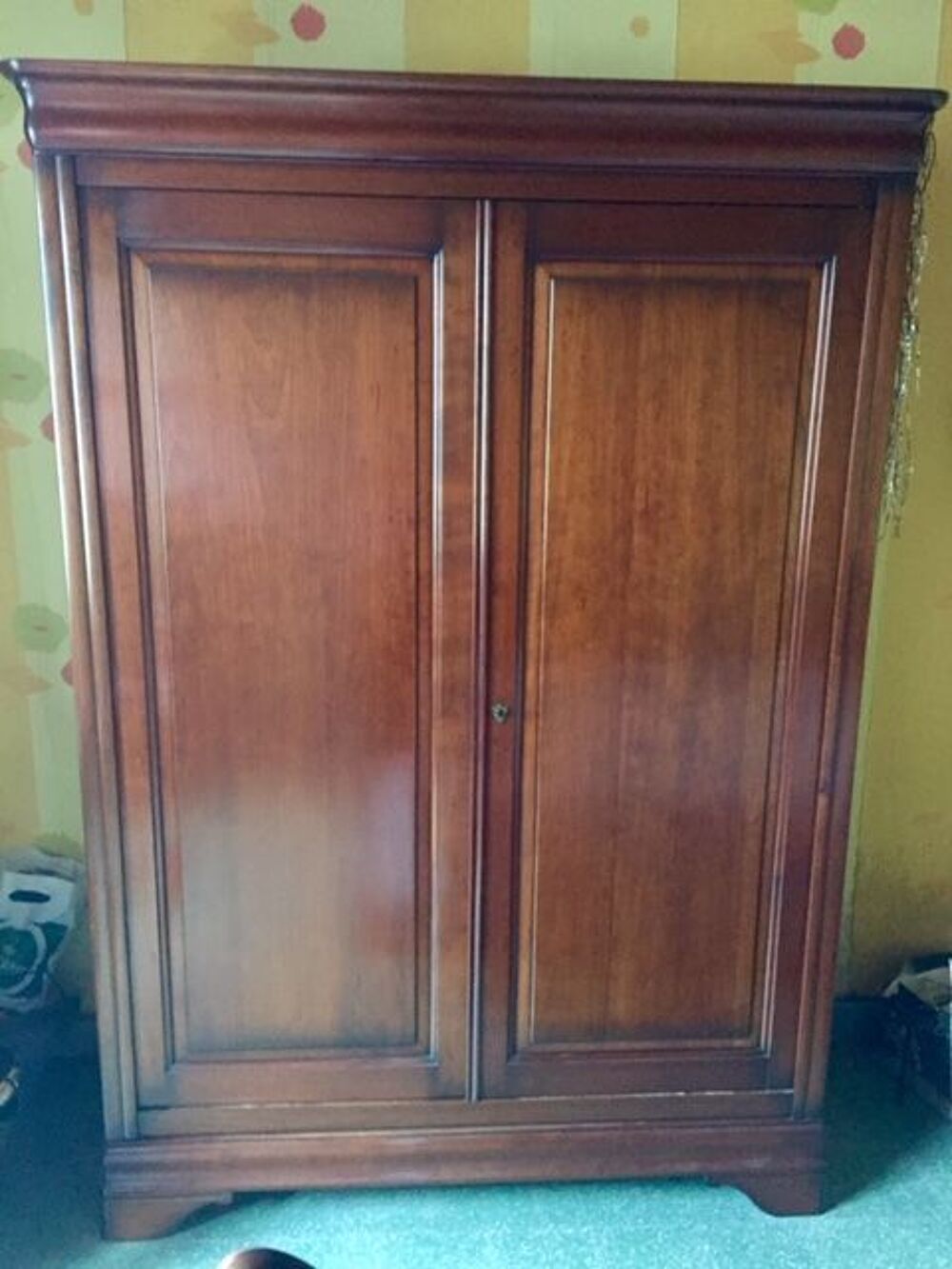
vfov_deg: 61.7
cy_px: 634
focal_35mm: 29
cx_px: 476
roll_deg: +0.3
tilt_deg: -12.7
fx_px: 1063
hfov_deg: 48.2
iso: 640
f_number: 2.2
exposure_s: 1/17
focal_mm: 4.15
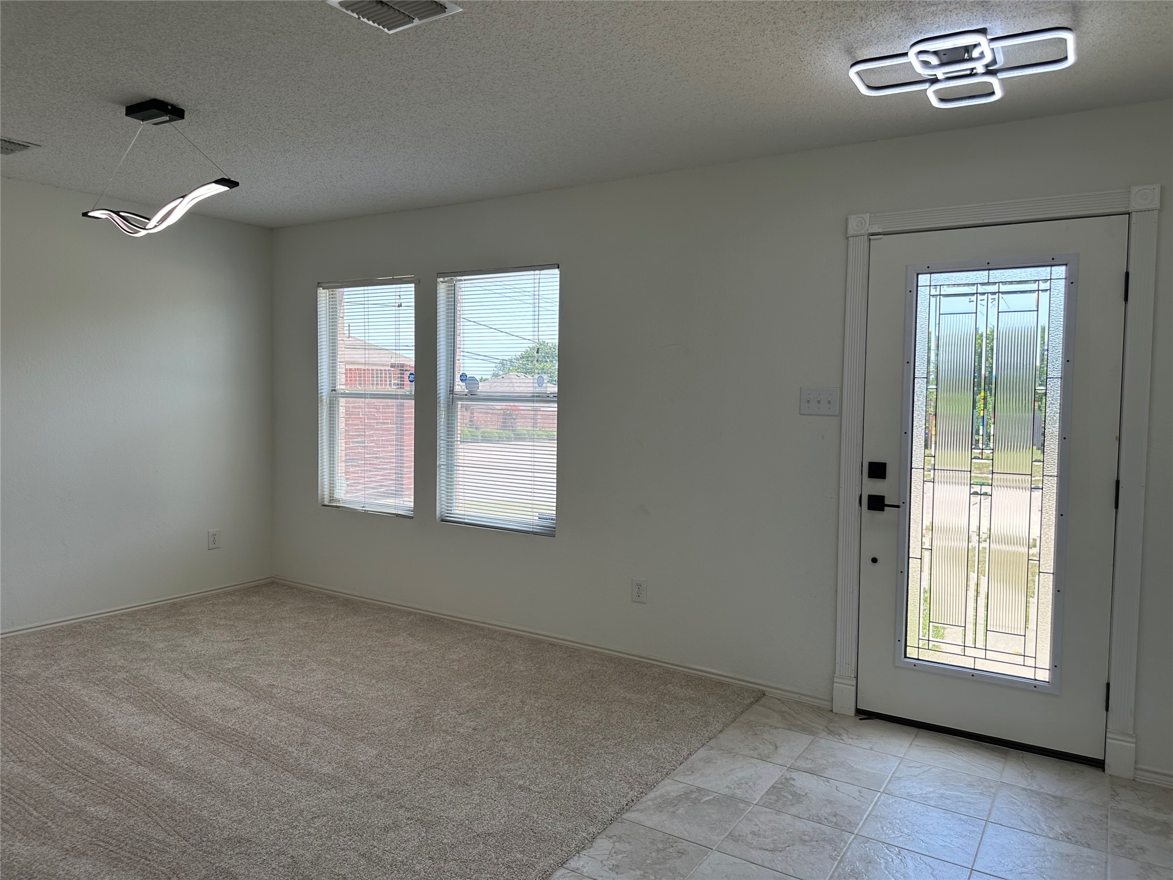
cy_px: 440
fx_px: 813
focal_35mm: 24
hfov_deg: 71.6
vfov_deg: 56.8
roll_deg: -1.2
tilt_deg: -2.6
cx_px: 586
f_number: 1.78
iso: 100
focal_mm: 6.86
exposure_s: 1/667
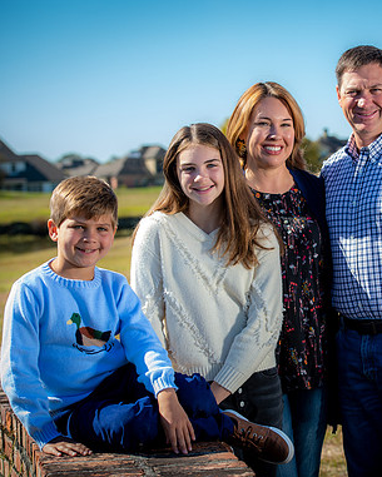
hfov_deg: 15.3
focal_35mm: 100
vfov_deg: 19.2
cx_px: 321
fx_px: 1413
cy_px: 240
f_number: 5
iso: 50
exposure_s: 1/250
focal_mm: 70
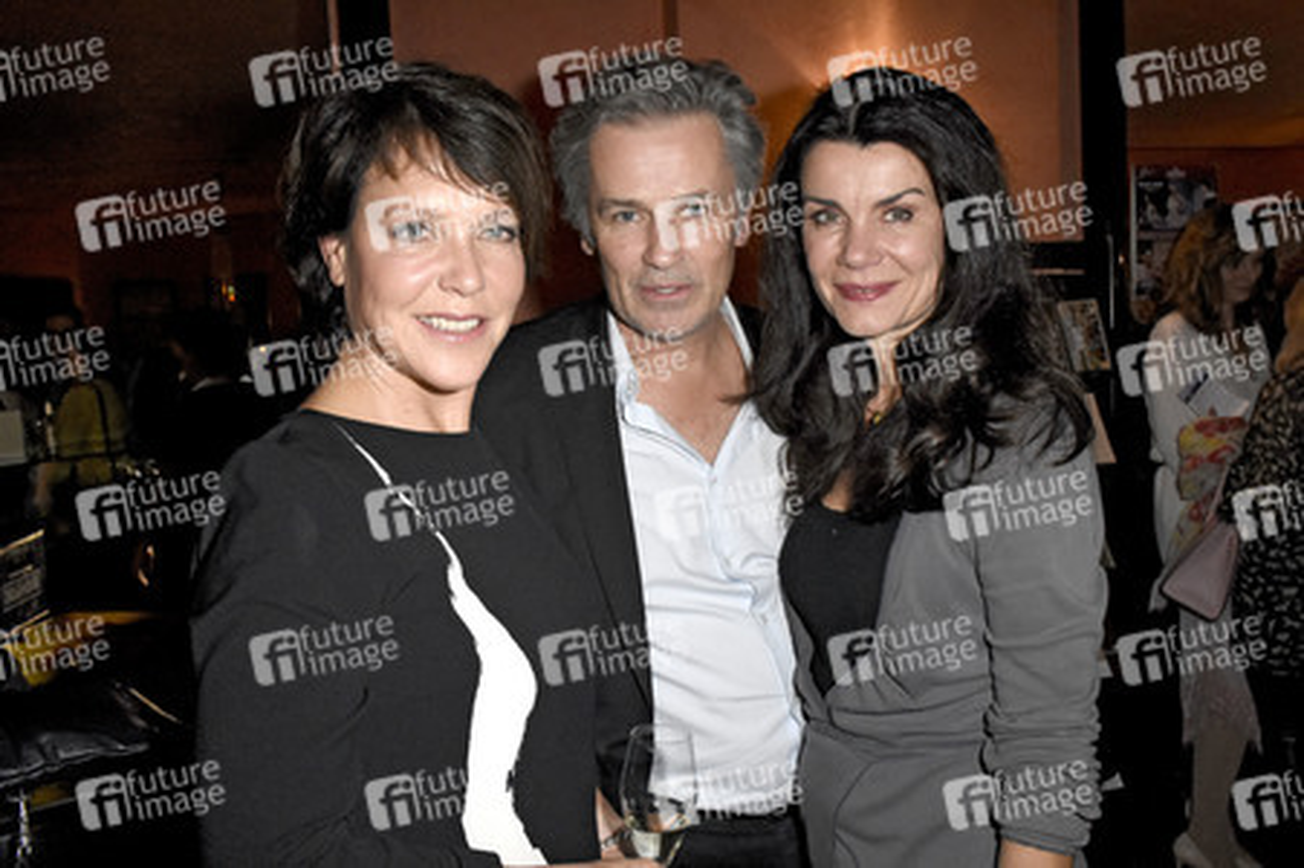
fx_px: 1194
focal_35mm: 33
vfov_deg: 39.9
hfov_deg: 57.3
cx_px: 652
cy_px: 434
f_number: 6.3
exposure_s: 1/60
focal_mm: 22
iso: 3200
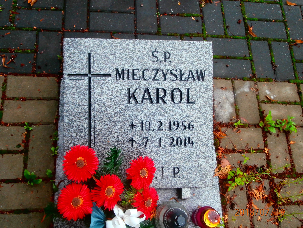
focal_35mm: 32
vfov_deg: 44.2
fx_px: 280
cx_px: 142
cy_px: 116
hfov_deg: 56.8
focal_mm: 5.36
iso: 160
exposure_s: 1/60
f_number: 3.5
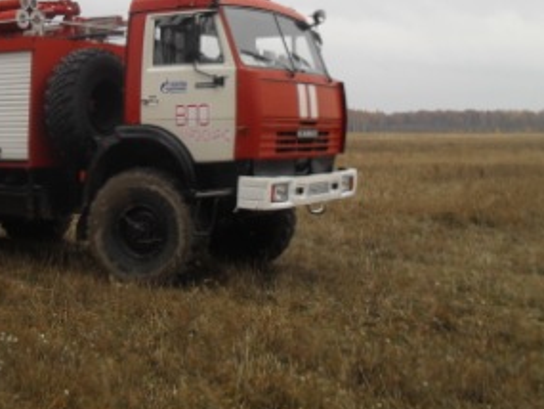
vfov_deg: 26.2
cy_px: 101
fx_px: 865
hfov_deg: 34.4
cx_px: 158
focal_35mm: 55
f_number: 3.2
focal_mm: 6.3
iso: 100
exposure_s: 1/180
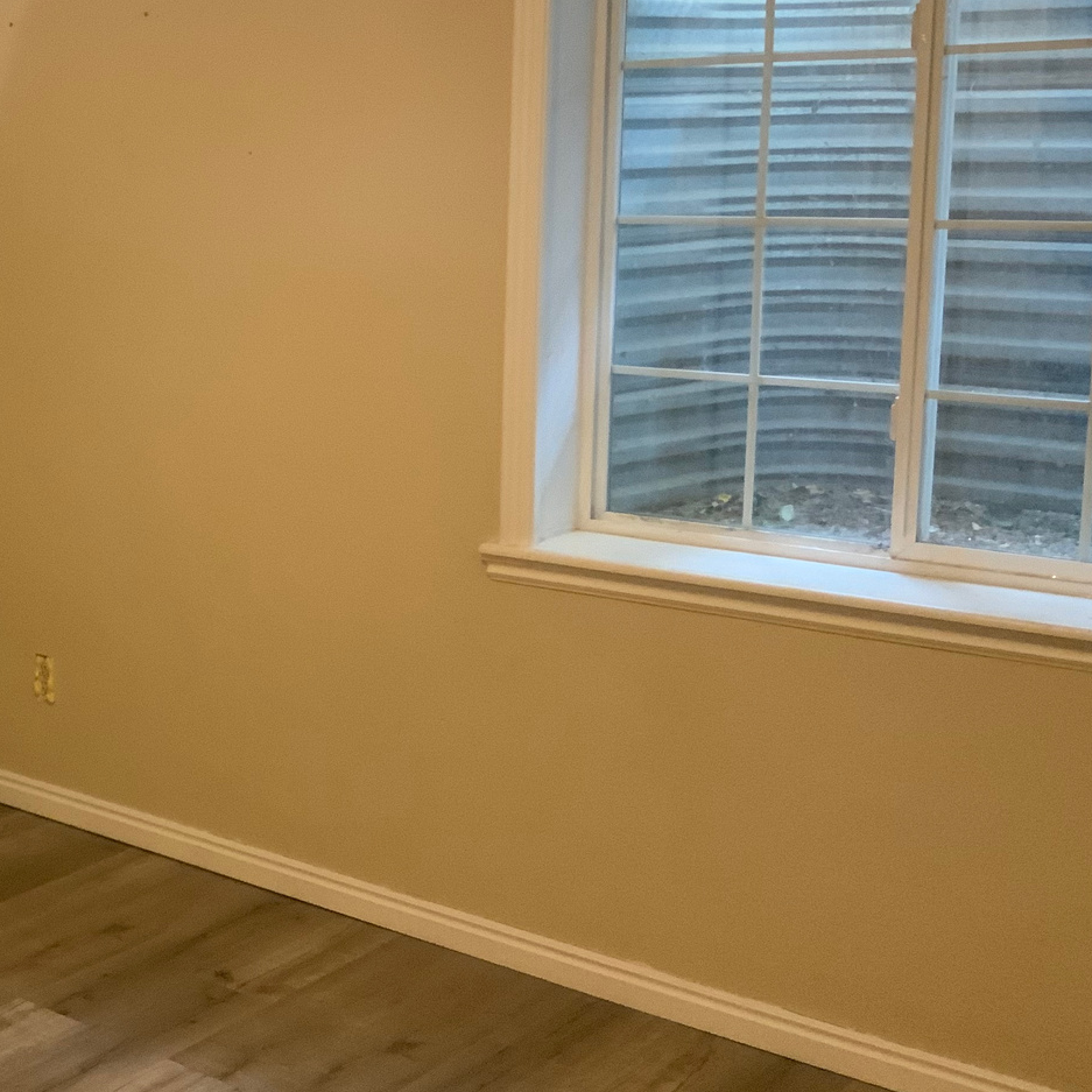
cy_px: 510
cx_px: -52
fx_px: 1999
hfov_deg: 28.3
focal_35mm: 56
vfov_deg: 30.6
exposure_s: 1/40
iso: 250
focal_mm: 3
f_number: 1.8
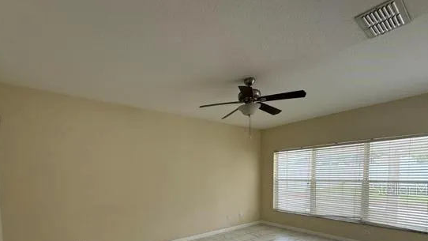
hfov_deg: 92.4
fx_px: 204
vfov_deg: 57.0
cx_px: 193
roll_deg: +1.5
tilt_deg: -3.7
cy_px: 189
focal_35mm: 18
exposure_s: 1/99
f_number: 2.2
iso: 200
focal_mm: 2.22
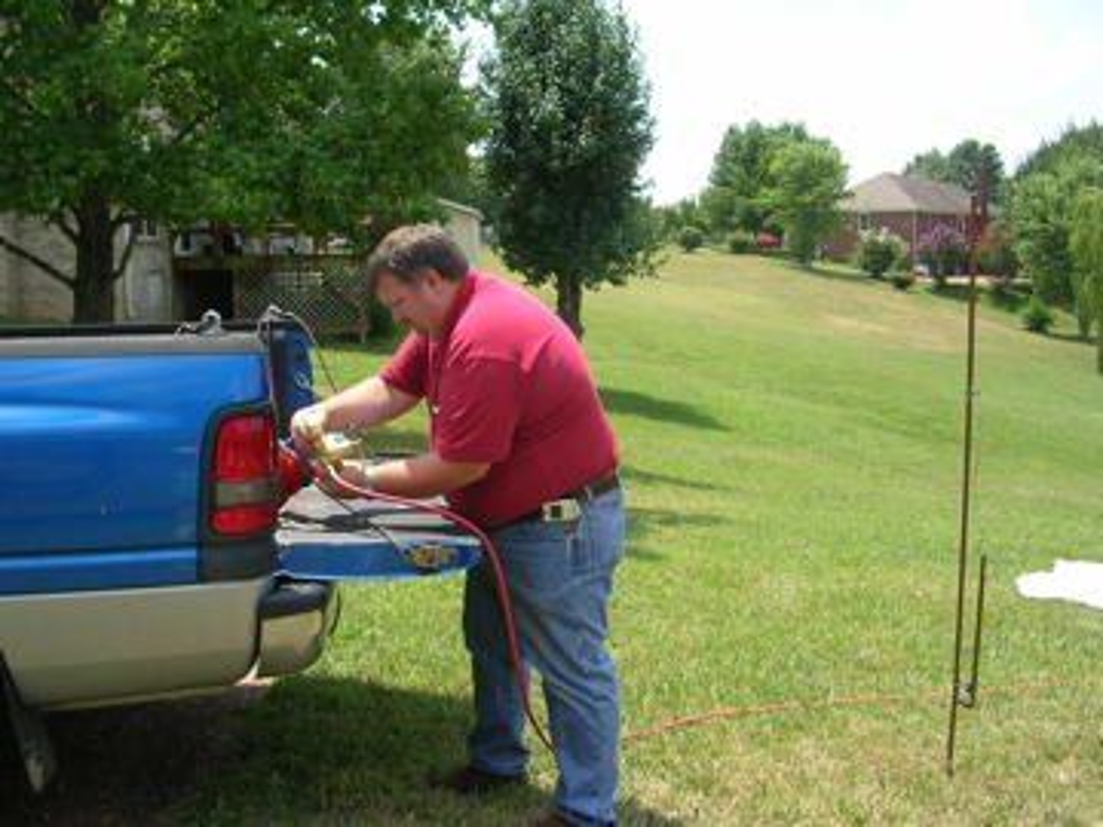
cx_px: 552
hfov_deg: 49.0
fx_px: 1211
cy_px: 414
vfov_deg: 37.7
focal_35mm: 38
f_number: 2.8
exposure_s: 1/515
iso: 50
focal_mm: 5.8
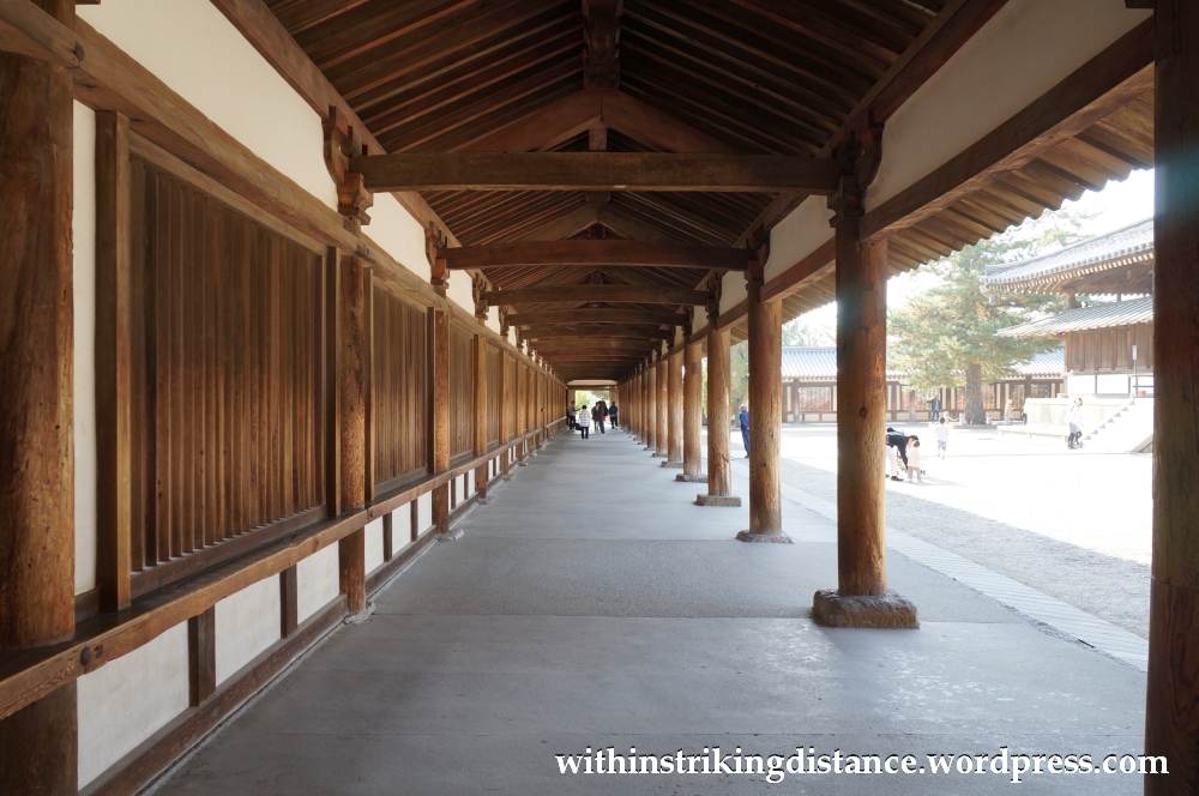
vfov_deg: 47.8
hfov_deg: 67.4
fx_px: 898
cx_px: 600
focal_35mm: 27
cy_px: 398
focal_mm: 18
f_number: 4.5
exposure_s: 1/100
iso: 200
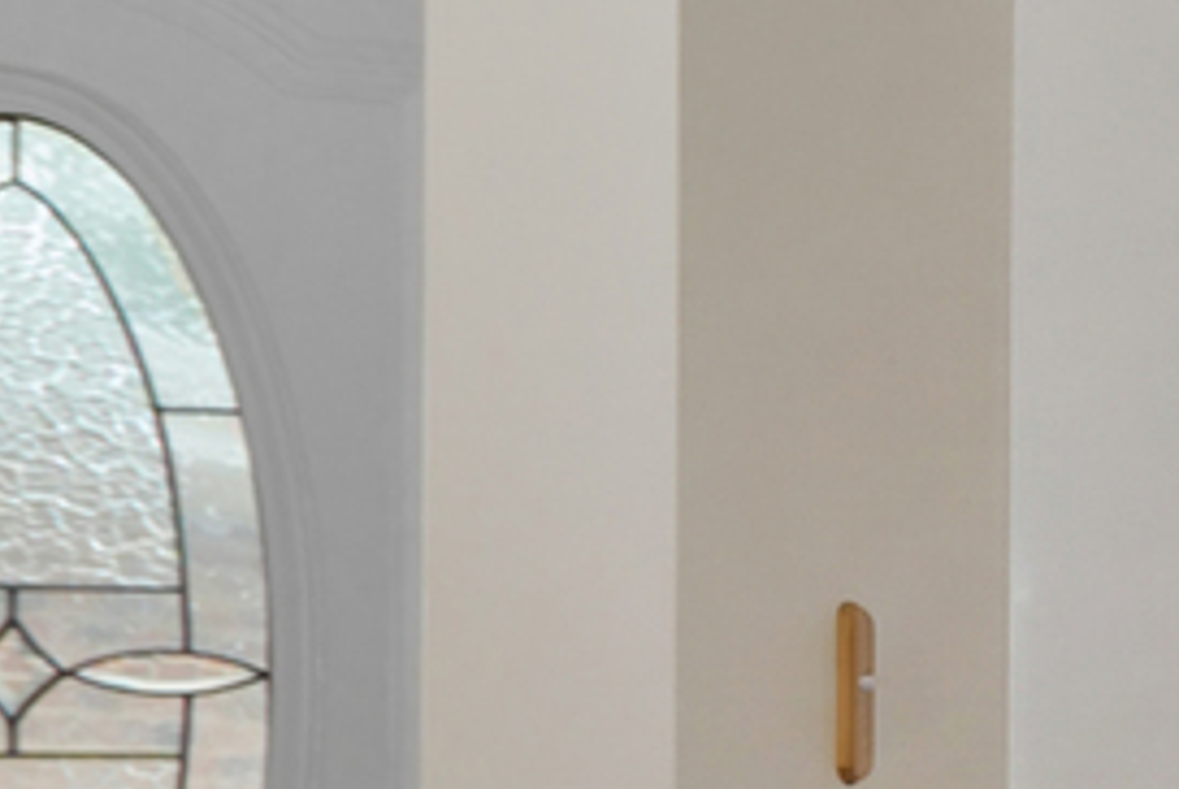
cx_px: 3238
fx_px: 2918
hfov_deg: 12.8
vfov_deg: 15.1
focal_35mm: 89
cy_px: 789
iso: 320
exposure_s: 1/15
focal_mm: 10
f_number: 8
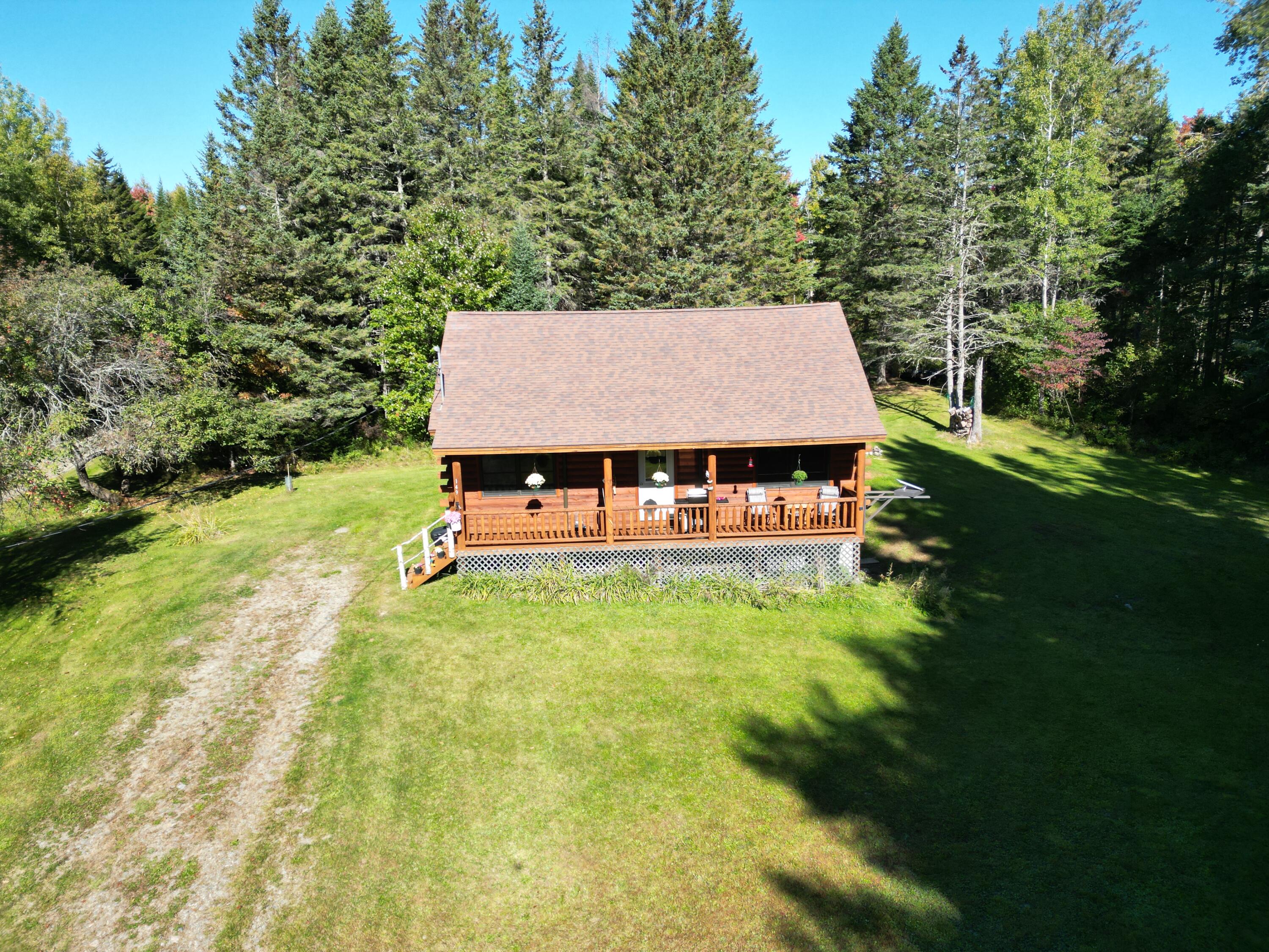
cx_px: 634
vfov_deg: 56.8
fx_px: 880
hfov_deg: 71.6
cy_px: 476
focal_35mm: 24
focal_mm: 6.72
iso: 100
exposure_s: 1/1500
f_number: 1.7
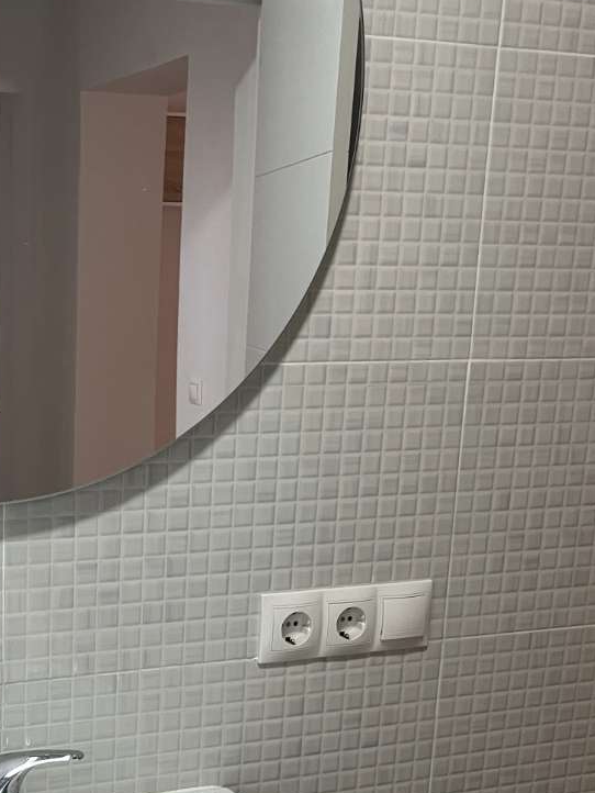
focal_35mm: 54
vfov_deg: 35.1
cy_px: 543
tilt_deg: -13.4
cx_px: 74
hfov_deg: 26.3
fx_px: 1237
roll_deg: -1.7
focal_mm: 5.1
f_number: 1.6
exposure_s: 1/50
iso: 64
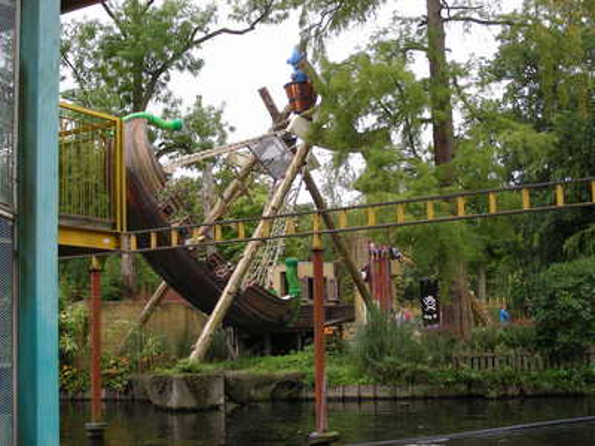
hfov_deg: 39.7
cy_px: 223
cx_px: 298
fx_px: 825
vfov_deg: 30.3
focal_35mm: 48
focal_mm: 8
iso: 50
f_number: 4
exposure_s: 1/97.2
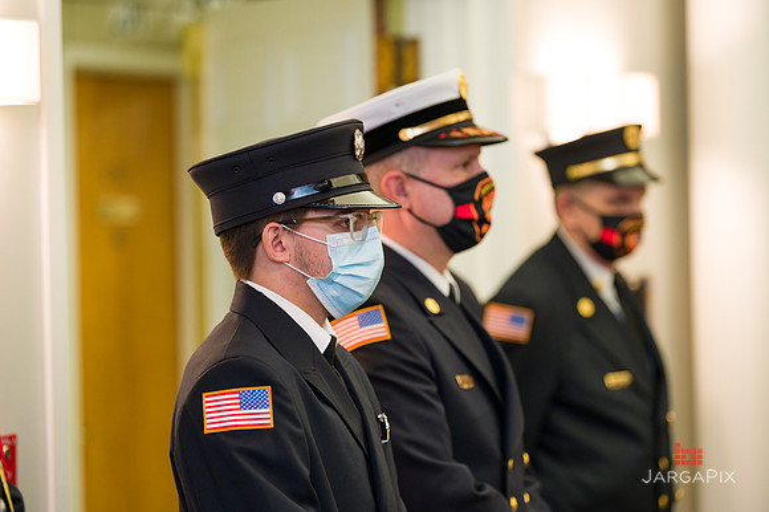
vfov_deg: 8.8
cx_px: 384
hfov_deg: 13.3
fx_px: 3309
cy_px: 256
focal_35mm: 155
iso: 1600
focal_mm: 155
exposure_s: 1/125
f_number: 3.2
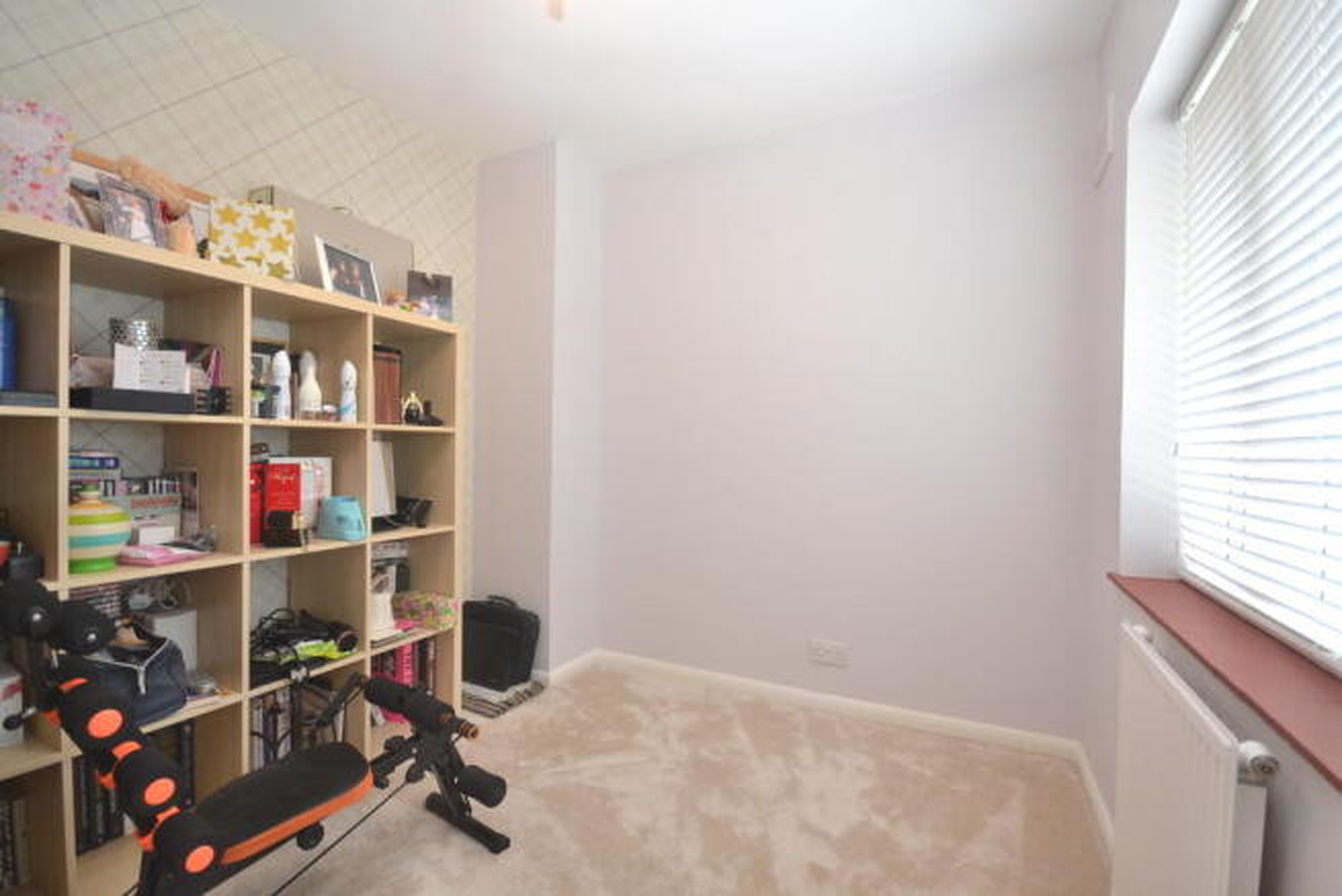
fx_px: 559
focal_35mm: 15
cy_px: 448
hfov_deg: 100.4
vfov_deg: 77.4
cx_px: 671
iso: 1000
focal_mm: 10
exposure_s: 1/60
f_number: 4
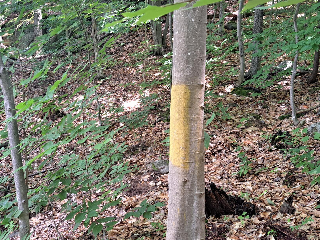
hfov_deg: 42.9
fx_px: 407
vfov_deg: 32.9
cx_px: 156
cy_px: 124
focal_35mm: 44
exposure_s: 1/30
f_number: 1.8
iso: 100
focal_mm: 5.23
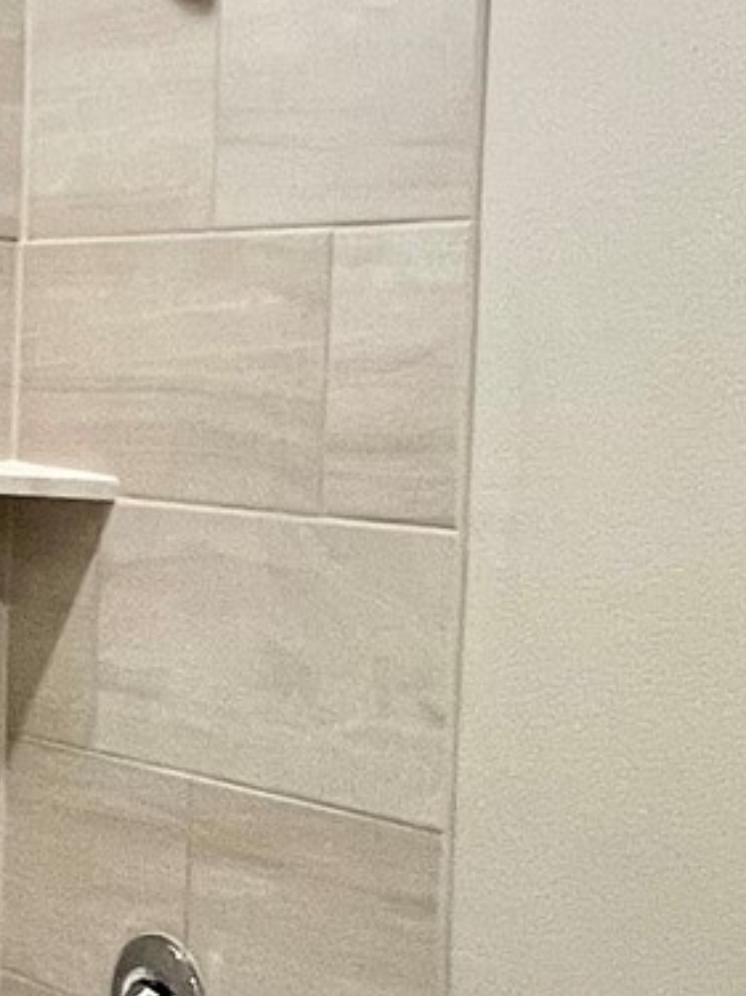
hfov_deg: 20.6
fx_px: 2041
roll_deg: -1.8
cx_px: 518
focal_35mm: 71
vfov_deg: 27.3
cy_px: 598
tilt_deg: -3.8
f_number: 1.8
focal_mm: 1.57
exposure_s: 1/120
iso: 250
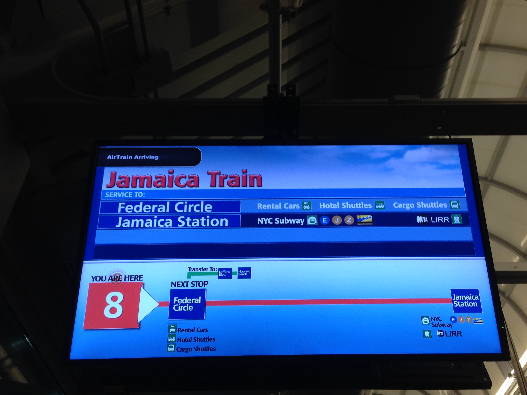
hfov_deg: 48.9
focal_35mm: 38
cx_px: 286
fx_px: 578
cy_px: 206
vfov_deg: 37.7
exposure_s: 1/60
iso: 64
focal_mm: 4.12
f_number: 2.4
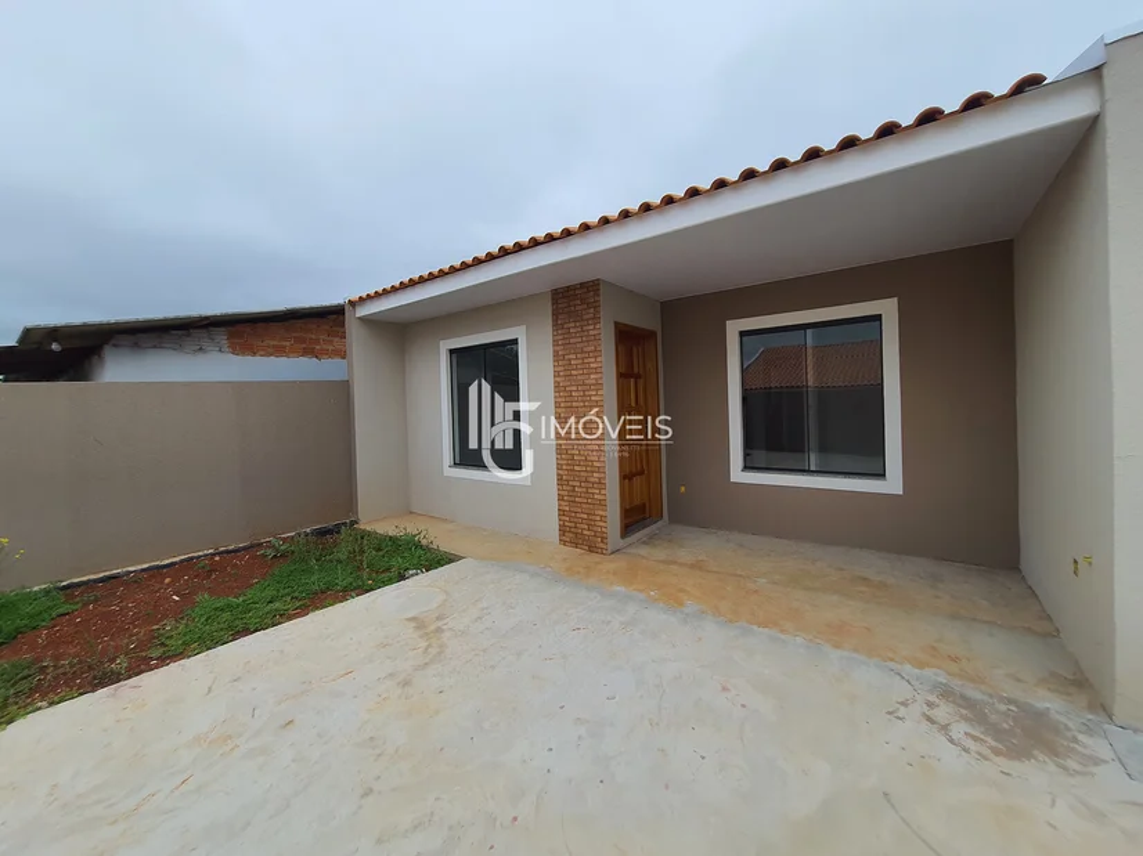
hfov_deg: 106.2
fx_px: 429
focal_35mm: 13
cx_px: 572
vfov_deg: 89.9
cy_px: 428
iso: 50
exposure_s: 1/422
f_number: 2.2
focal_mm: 1.74
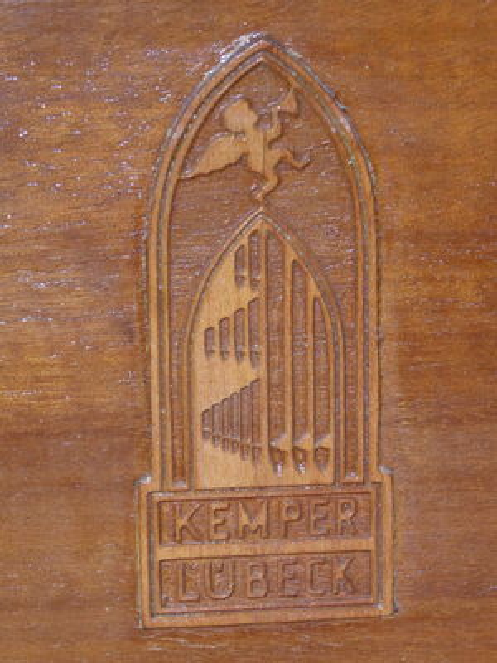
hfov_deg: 11.0
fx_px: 2584
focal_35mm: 135
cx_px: 248
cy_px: 332
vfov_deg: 14.6
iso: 400
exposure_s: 1/60
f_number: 8
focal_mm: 24.2
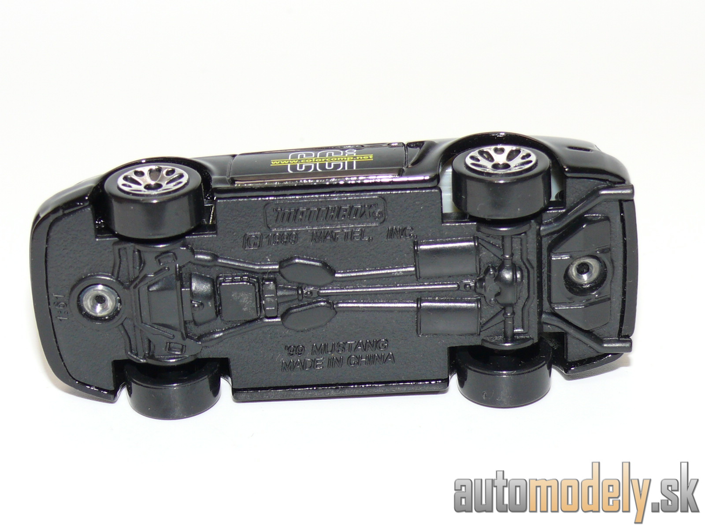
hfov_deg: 19.1
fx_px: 2098
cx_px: 352
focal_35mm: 103
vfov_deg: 14.4
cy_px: 264
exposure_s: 1/30
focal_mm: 13.6
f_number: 4
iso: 100
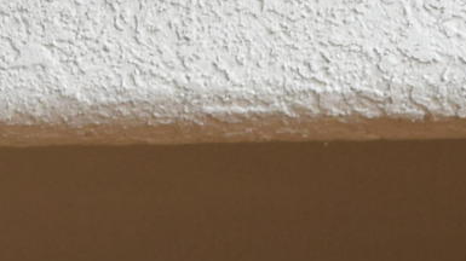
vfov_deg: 3.8
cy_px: 1187
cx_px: 266
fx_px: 3631
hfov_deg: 7.3
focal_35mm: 294
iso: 400
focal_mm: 24
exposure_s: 1/250
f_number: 5
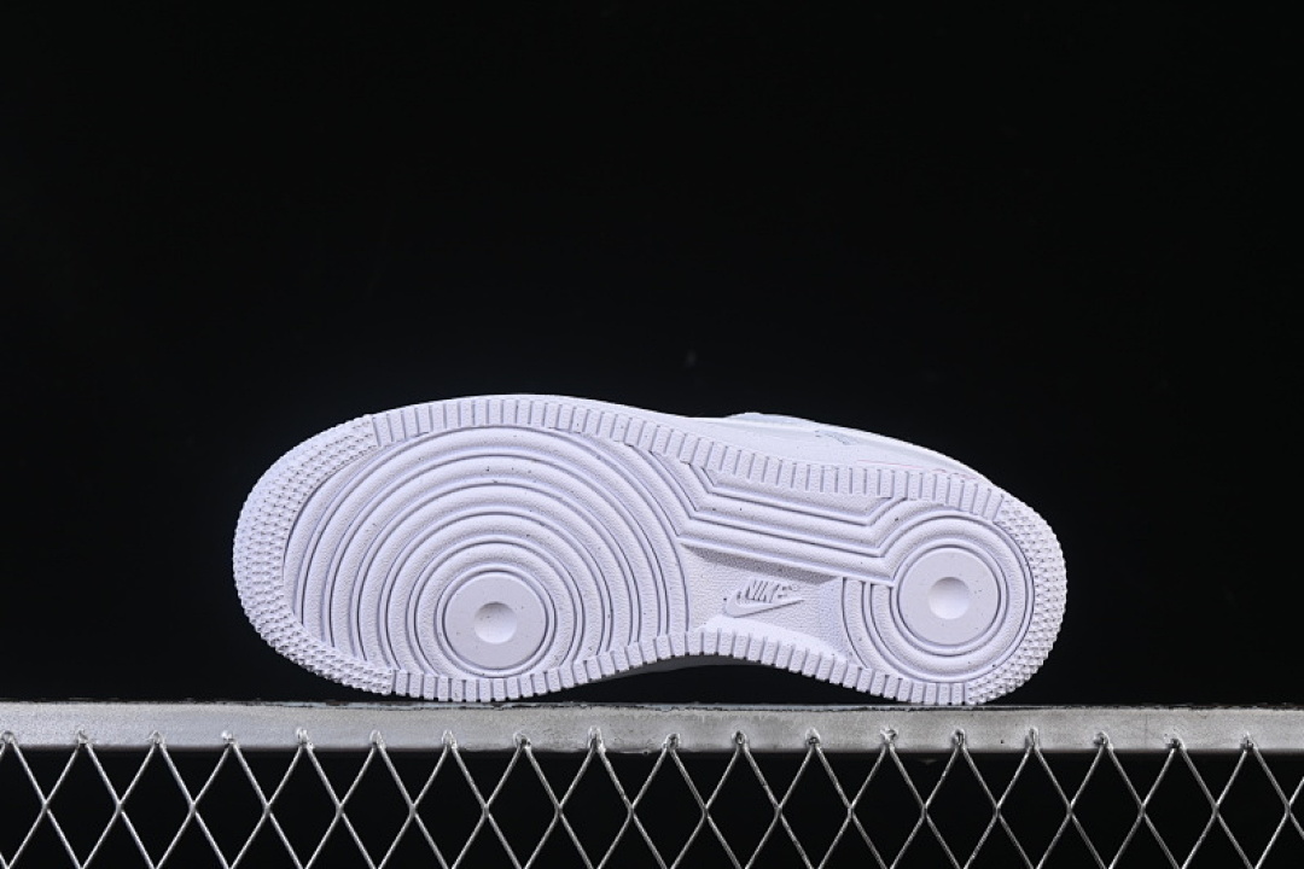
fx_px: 2716
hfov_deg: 27.0
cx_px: 652
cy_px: 434
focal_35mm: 75
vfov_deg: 18.2
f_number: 8
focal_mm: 50
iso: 160
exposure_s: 1/100
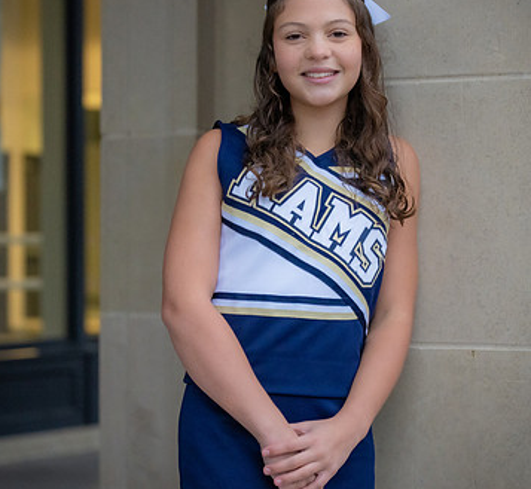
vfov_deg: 13.8
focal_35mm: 121
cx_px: 299
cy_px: 198
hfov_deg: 15.0
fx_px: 2019
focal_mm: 70
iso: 2500
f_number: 2.8
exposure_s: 1/250
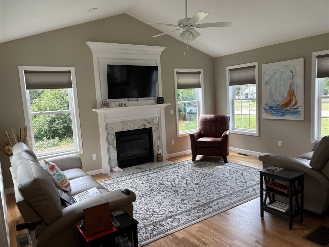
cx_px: 164
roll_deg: +3.4
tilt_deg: -6.8
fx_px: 247
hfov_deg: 67.3
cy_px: 124
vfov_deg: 53.1
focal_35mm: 26
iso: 64
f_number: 1.6
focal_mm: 5.96
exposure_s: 1/120
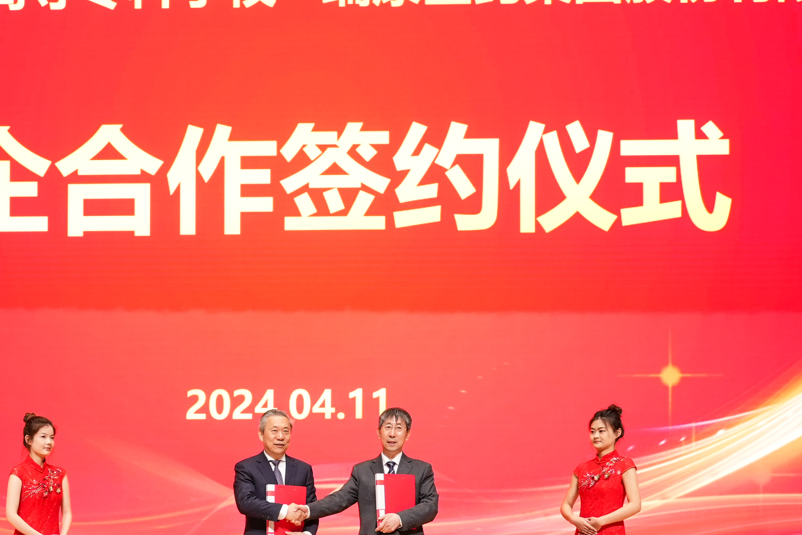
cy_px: 355
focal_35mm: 51
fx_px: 1137
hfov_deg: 38.6
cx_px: 295
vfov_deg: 26.4
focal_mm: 29
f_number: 5
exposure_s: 1/125
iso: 1600
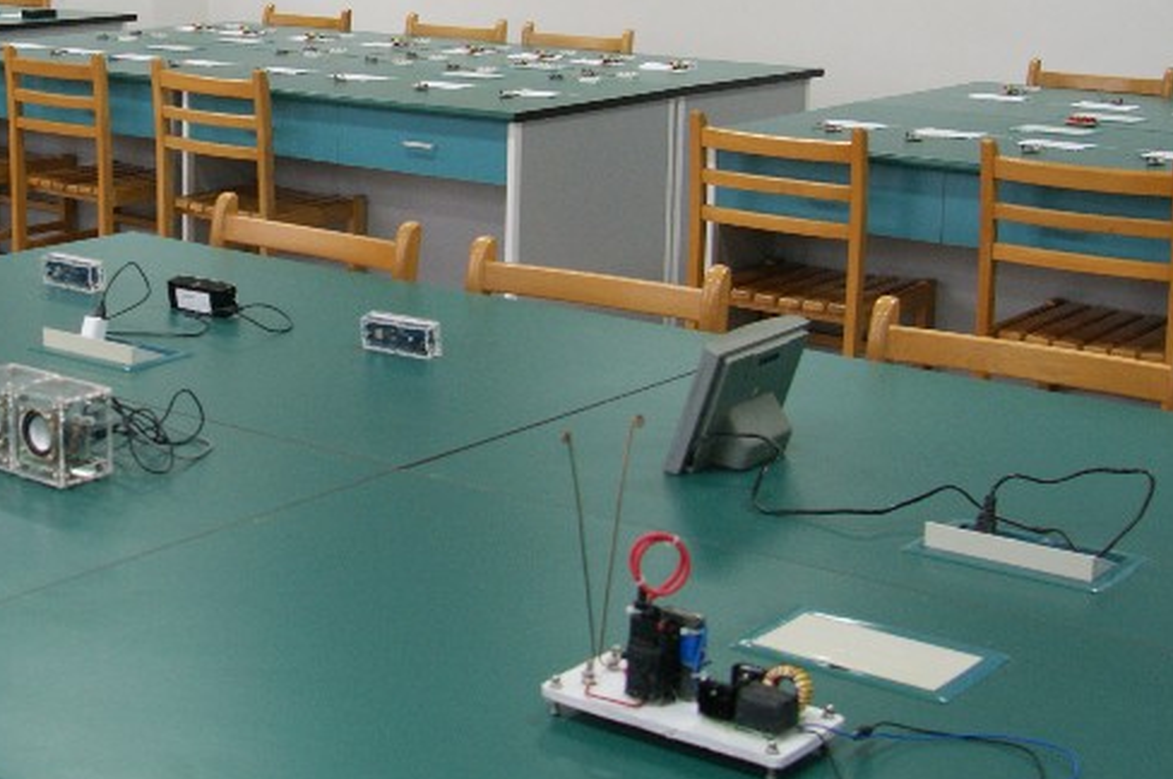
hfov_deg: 30.6
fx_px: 2050
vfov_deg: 21.3
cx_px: 123
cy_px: 170
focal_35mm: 63
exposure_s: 1/30
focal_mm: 16
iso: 200
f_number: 3.5
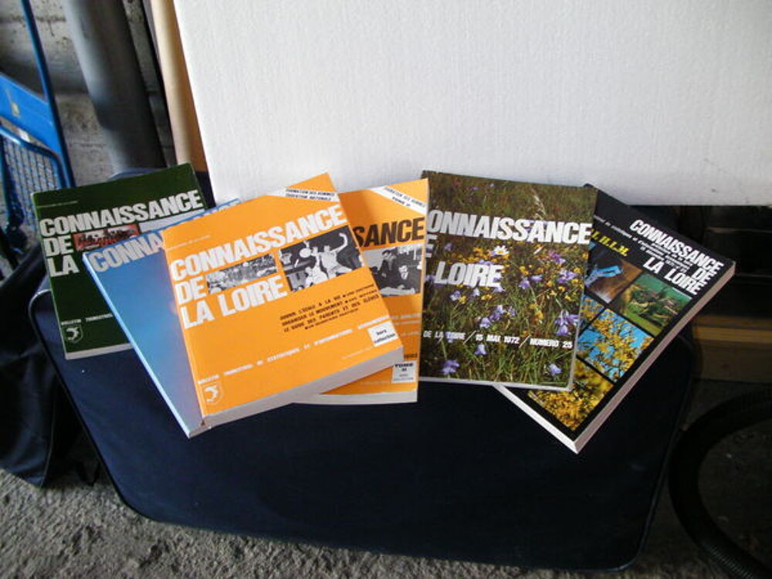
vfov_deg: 37.7
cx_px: 386
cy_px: 290
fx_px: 847
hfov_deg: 49.0
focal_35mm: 38
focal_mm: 6.3
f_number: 3.5
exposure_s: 1/30
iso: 200
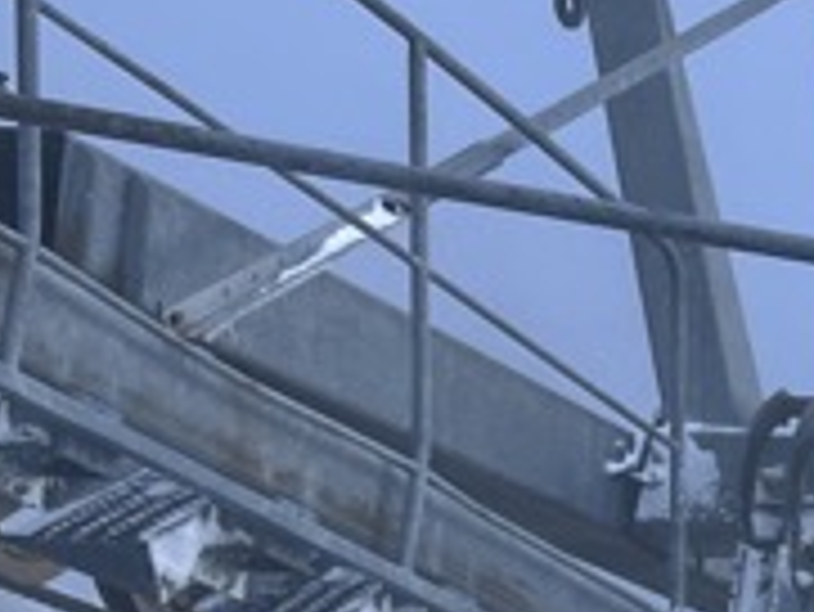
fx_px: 3459
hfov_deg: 11.4
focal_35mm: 147
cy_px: 882
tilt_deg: -28.6
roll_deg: +0.2
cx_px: 1871
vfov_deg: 9.8
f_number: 1.6
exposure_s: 1/799
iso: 50
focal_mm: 5.1
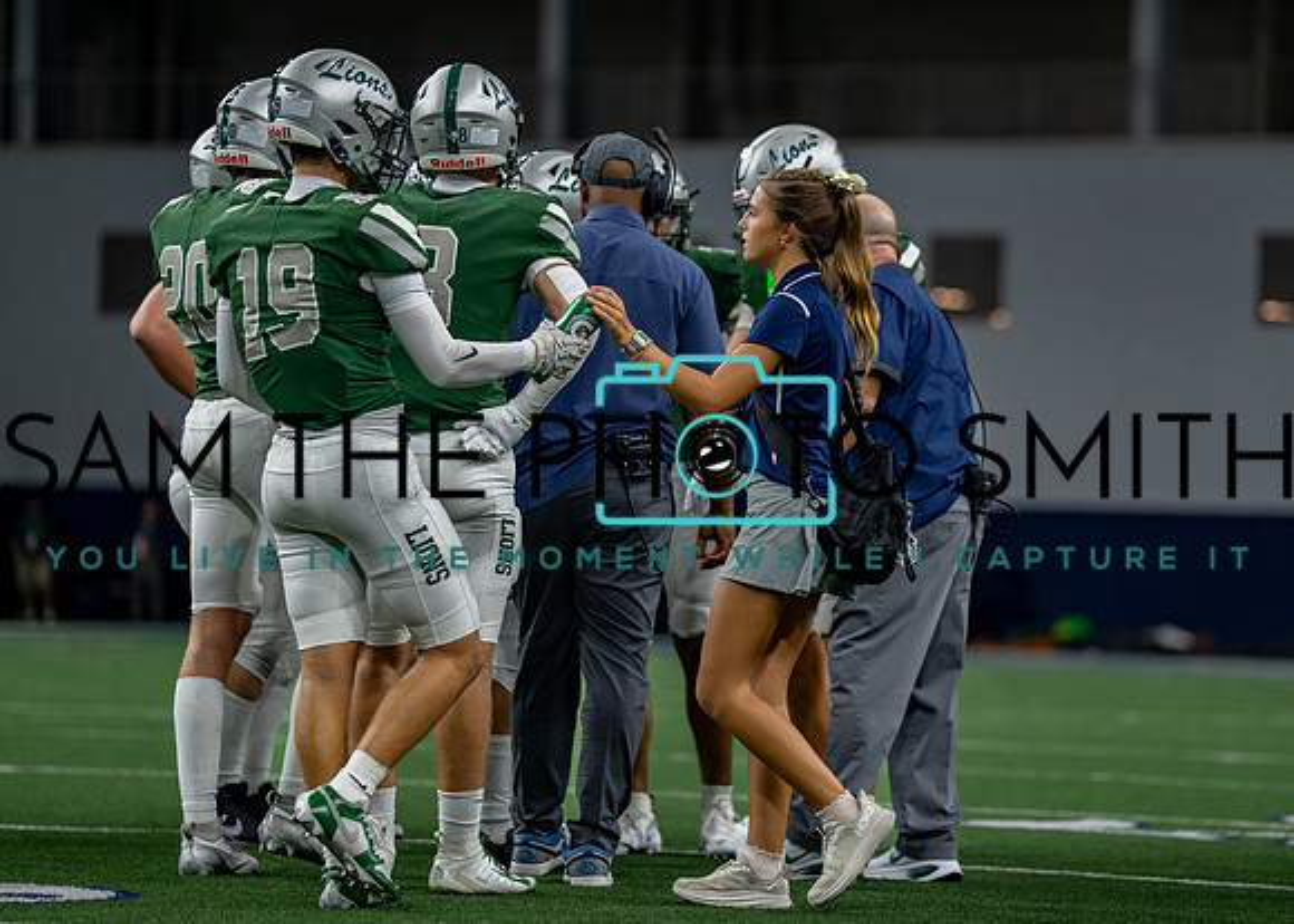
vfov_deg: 7.2
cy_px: 424
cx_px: 758
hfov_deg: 10.1
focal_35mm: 199
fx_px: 7306
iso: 640
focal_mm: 171
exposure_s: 1/640
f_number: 2.8
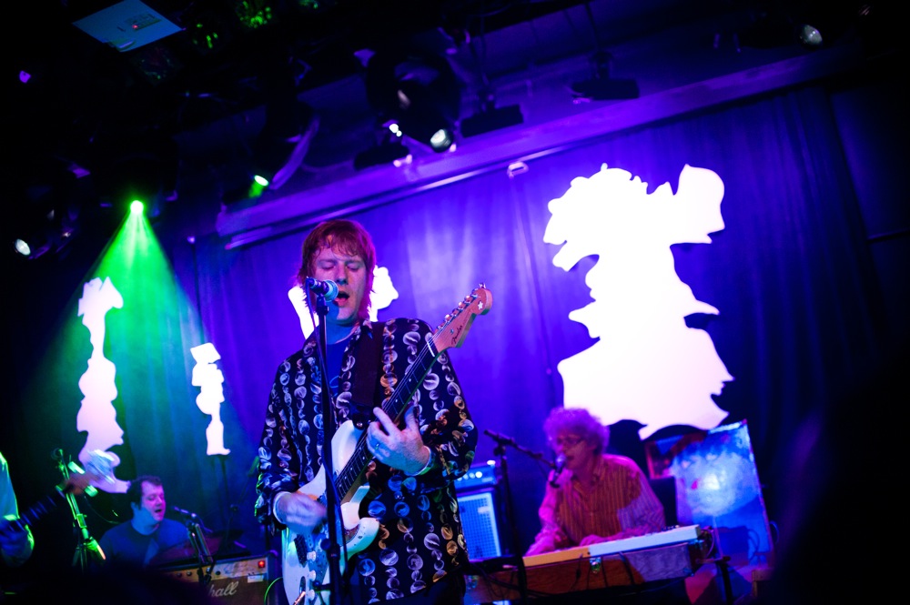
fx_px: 884
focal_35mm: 35
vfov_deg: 37.8
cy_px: 302
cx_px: 455
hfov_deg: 54.5
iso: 3200
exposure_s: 1/100
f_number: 1.8
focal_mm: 35
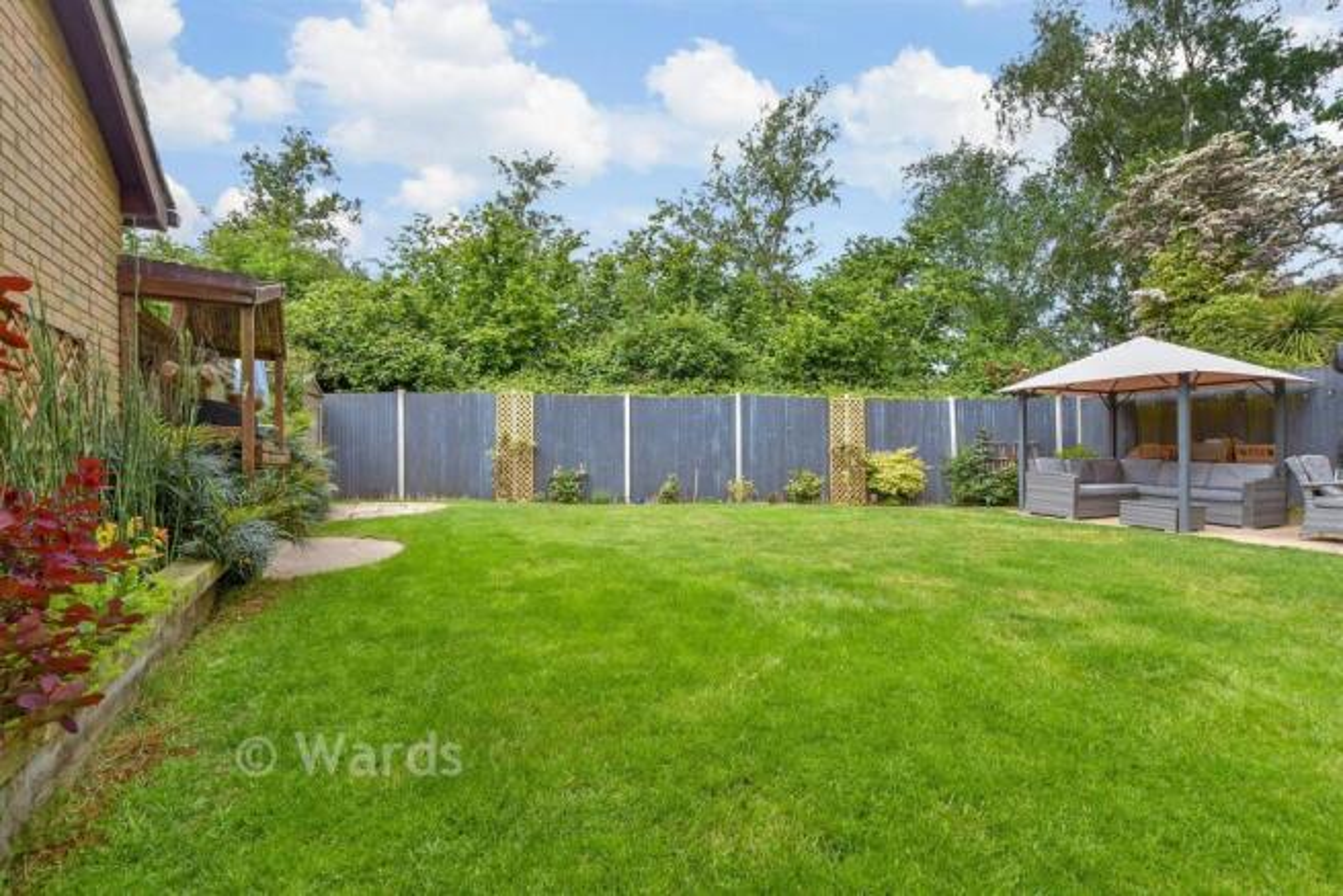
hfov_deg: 100.4
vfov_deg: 77.4
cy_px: 448
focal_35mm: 15
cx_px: 672
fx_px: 560
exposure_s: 1/100
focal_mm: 10
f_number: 8
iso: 160
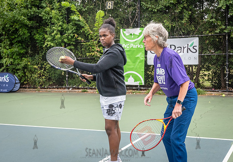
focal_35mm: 54
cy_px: 77
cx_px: 113
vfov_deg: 25.8
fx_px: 356
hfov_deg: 36.3
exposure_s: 1/800
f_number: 5
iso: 1000
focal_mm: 50
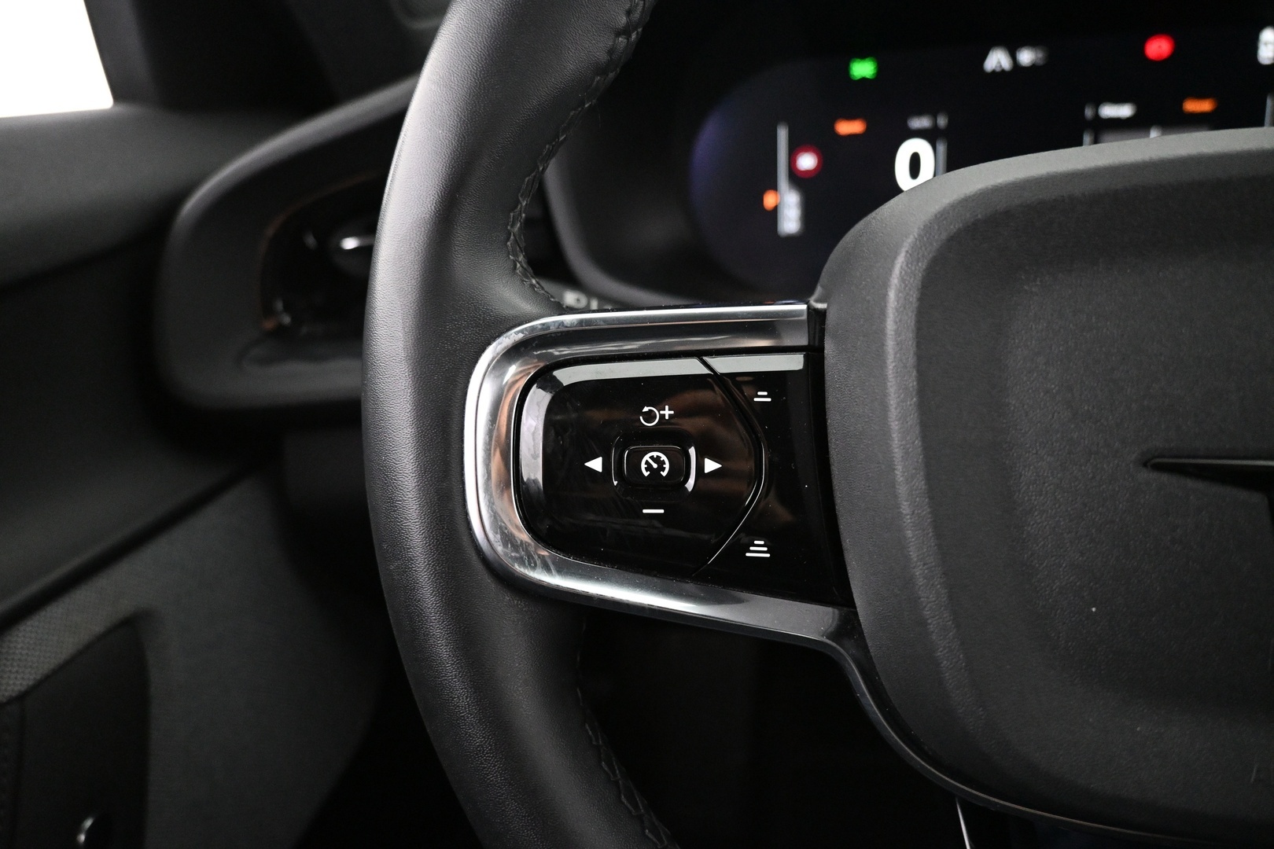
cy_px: 424
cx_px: 637
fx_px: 849
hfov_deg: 73.7
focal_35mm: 24
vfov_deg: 53.1
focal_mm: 16
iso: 4000
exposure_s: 1/30
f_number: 3.5
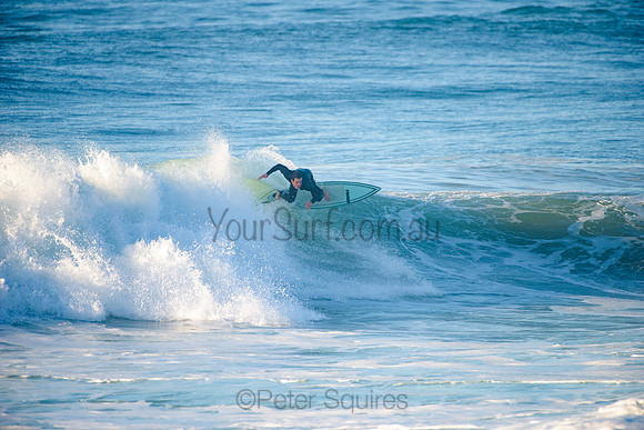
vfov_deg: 2.8
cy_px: 215
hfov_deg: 4.1
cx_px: 322
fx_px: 8948
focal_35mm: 500
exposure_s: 1/1600
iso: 280
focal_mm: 500
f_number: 5.6
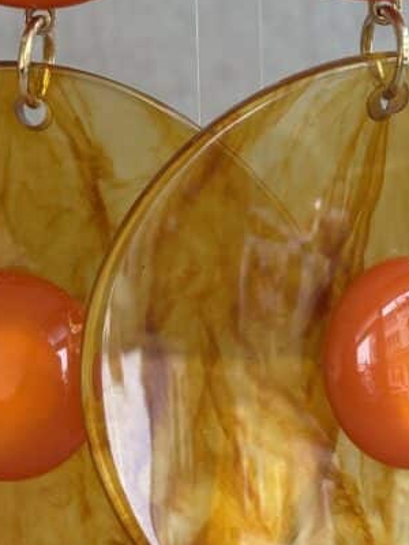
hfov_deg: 11.1
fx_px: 2095
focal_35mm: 133
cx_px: 179
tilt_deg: -9.9
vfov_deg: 14.7
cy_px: 102
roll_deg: -0.4
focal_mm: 5.96
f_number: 1.6
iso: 32
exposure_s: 1/121
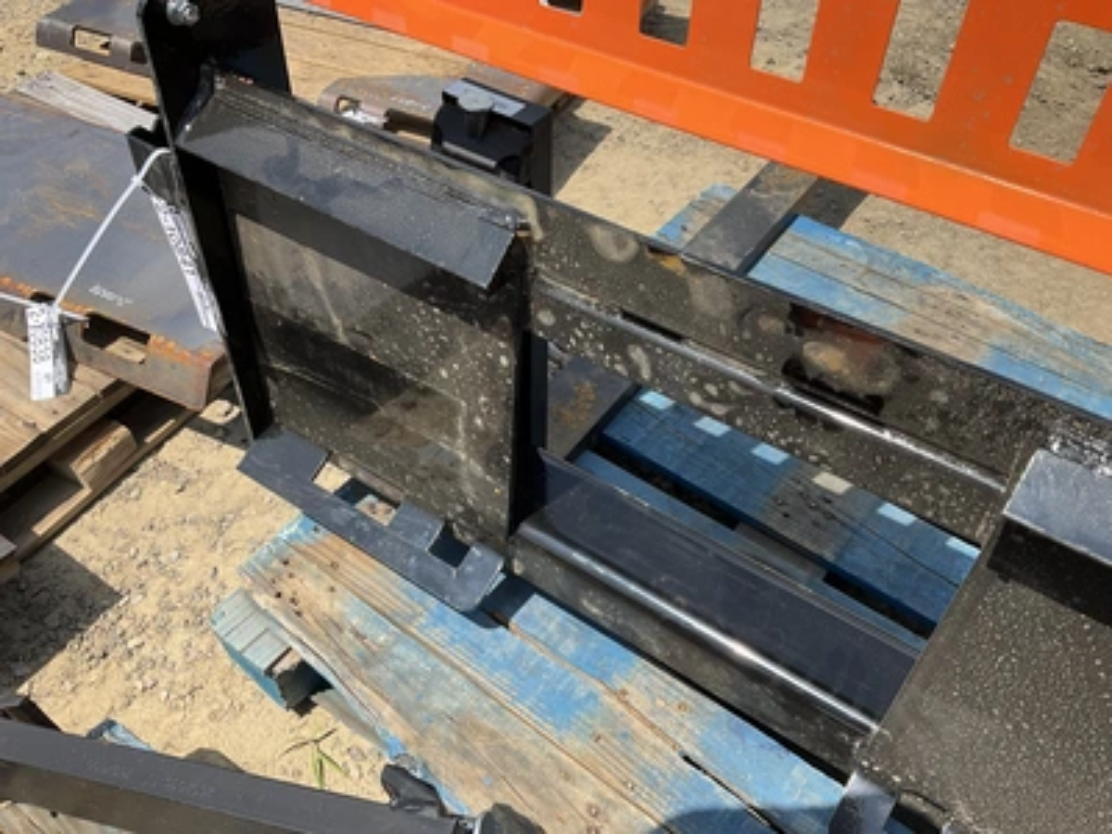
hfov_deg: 61.7
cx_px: 556
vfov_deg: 48.2
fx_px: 932
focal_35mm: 29
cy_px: 417
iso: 25
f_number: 1.8
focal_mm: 3
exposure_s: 1/1451
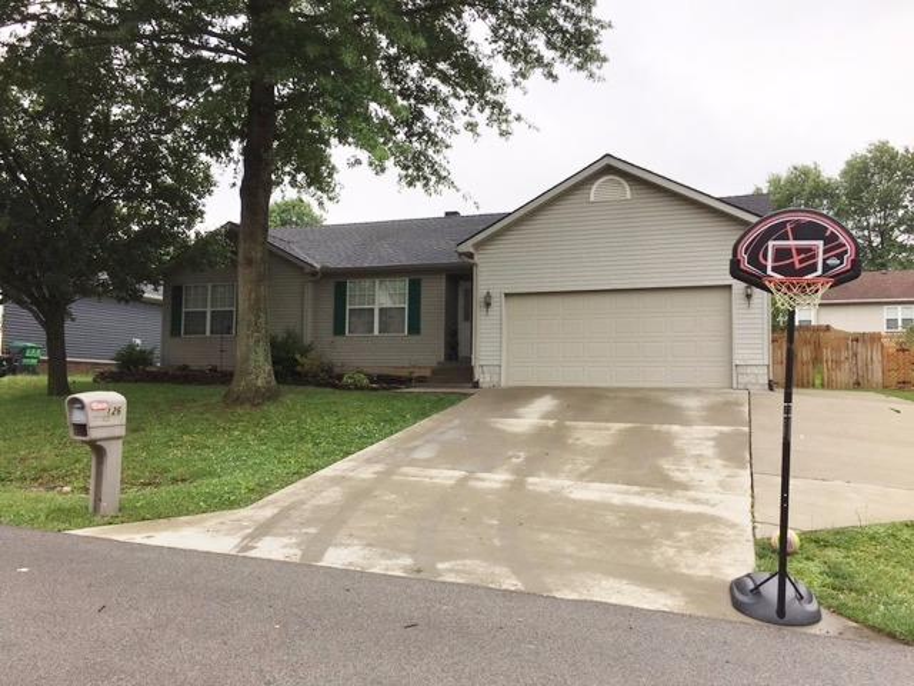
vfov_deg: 48.2
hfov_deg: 61.7
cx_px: 457
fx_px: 766
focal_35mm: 29
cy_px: 343
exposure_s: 1/356
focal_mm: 4.15
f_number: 2.2
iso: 25
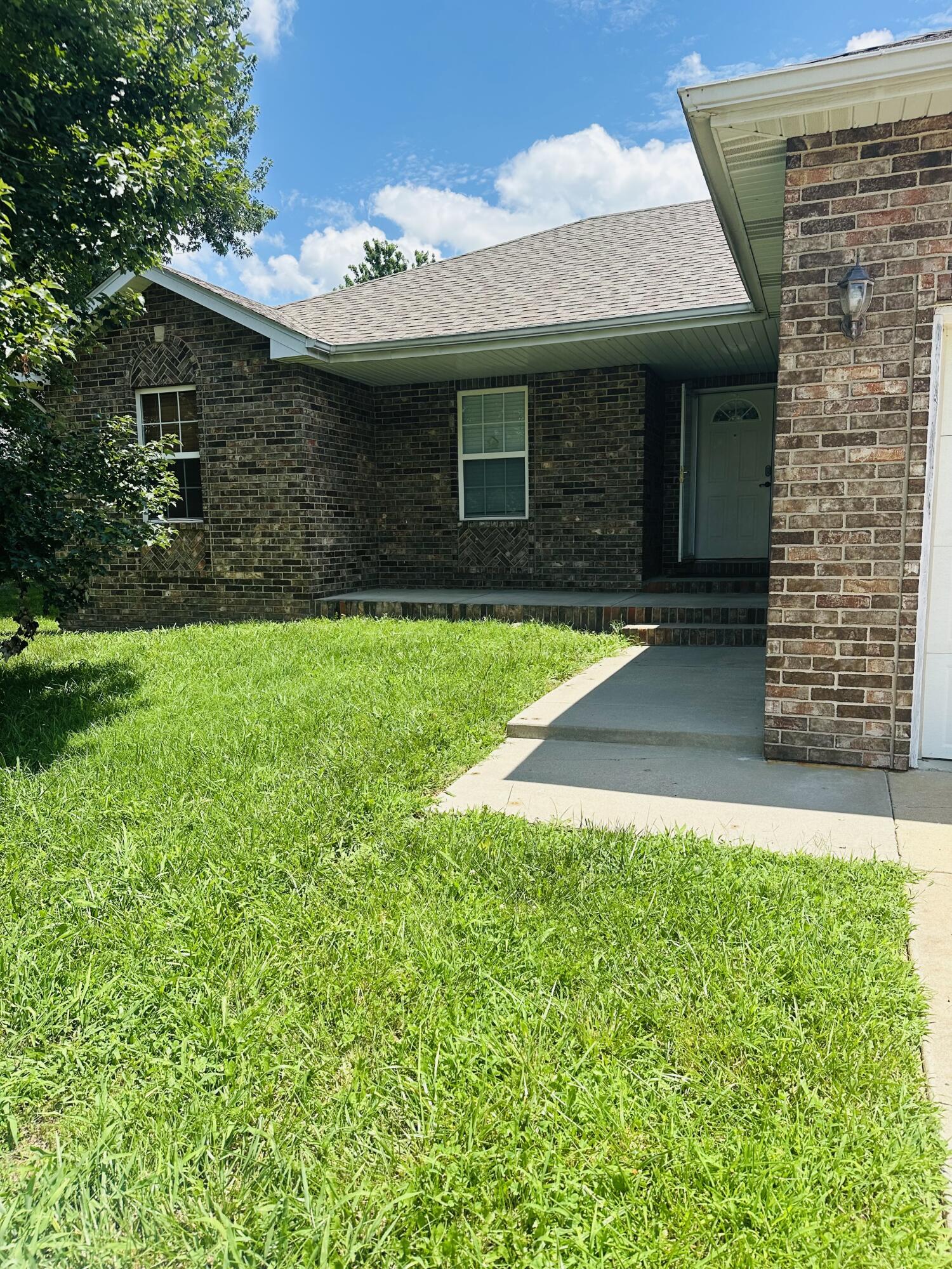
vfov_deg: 71.6
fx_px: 880
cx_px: 476
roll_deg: -0.2
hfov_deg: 56.8
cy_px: 634
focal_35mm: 24
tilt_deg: -8.7
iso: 80
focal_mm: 6.86
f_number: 1.78
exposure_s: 1/2967
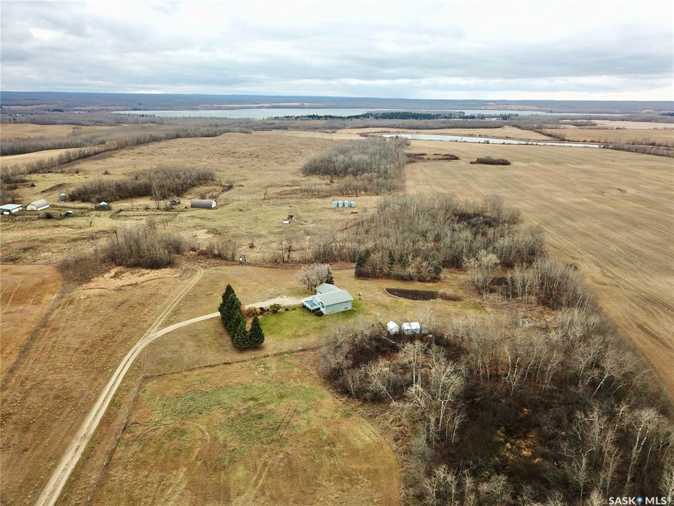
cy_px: 253
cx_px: 337
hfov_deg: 67.3
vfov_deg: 53.1
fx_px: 506
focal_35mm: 26
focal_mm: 4.73
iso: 100
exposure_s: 1/278
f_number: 2.2
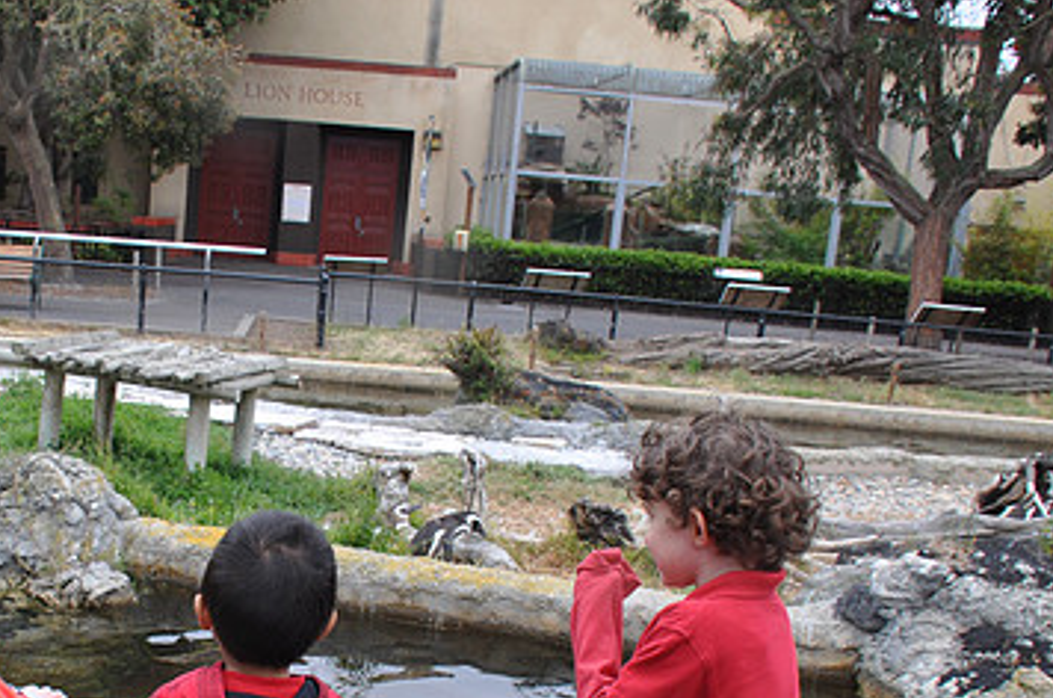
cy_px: 566
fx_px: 1285
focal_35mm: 44
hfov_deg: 43.0
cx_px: 251
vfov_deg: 29.6
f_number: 9
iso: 320
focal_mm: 18
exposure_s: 1/320
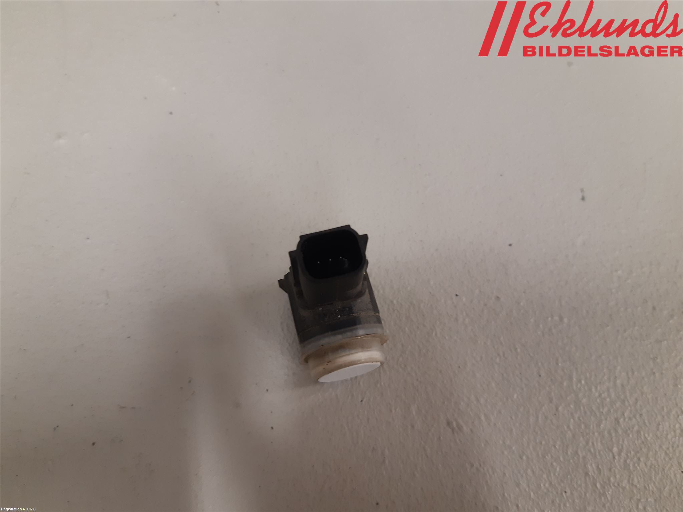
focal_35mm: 26
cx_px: 342
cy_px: 256
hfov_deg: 67.3
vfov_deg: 53.1
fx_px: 513
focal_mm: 3.93
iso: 160
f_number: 1.7
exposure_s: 1/50
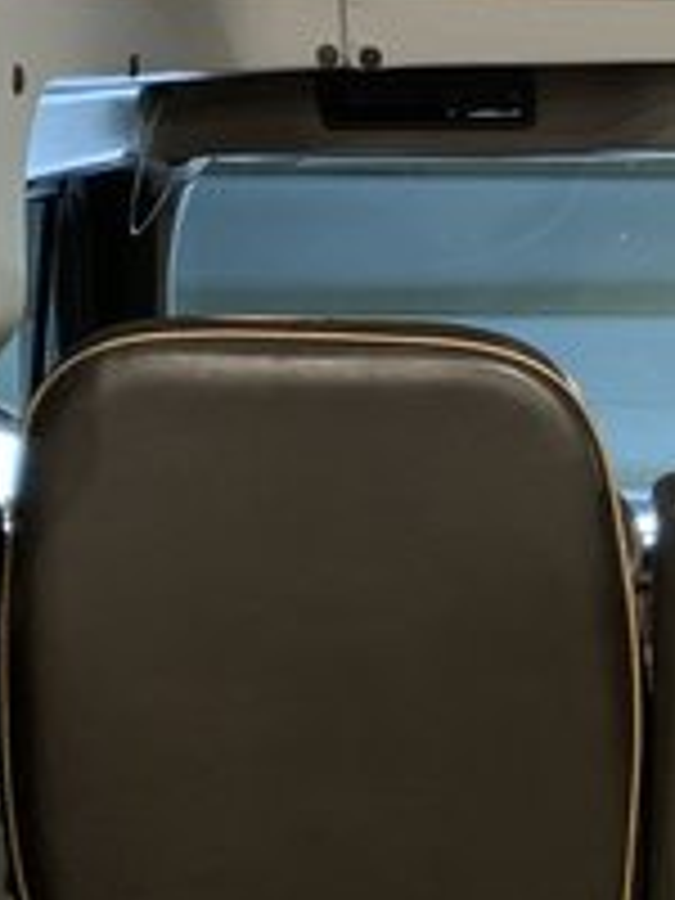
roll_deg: -0.5
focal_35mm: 104
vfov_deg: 18.9
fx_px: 2704
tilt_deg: -7.8
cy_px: 450
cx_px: 999
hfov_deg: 13.4
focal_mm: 4.25
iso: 800
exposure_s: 1/28
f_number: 1.8
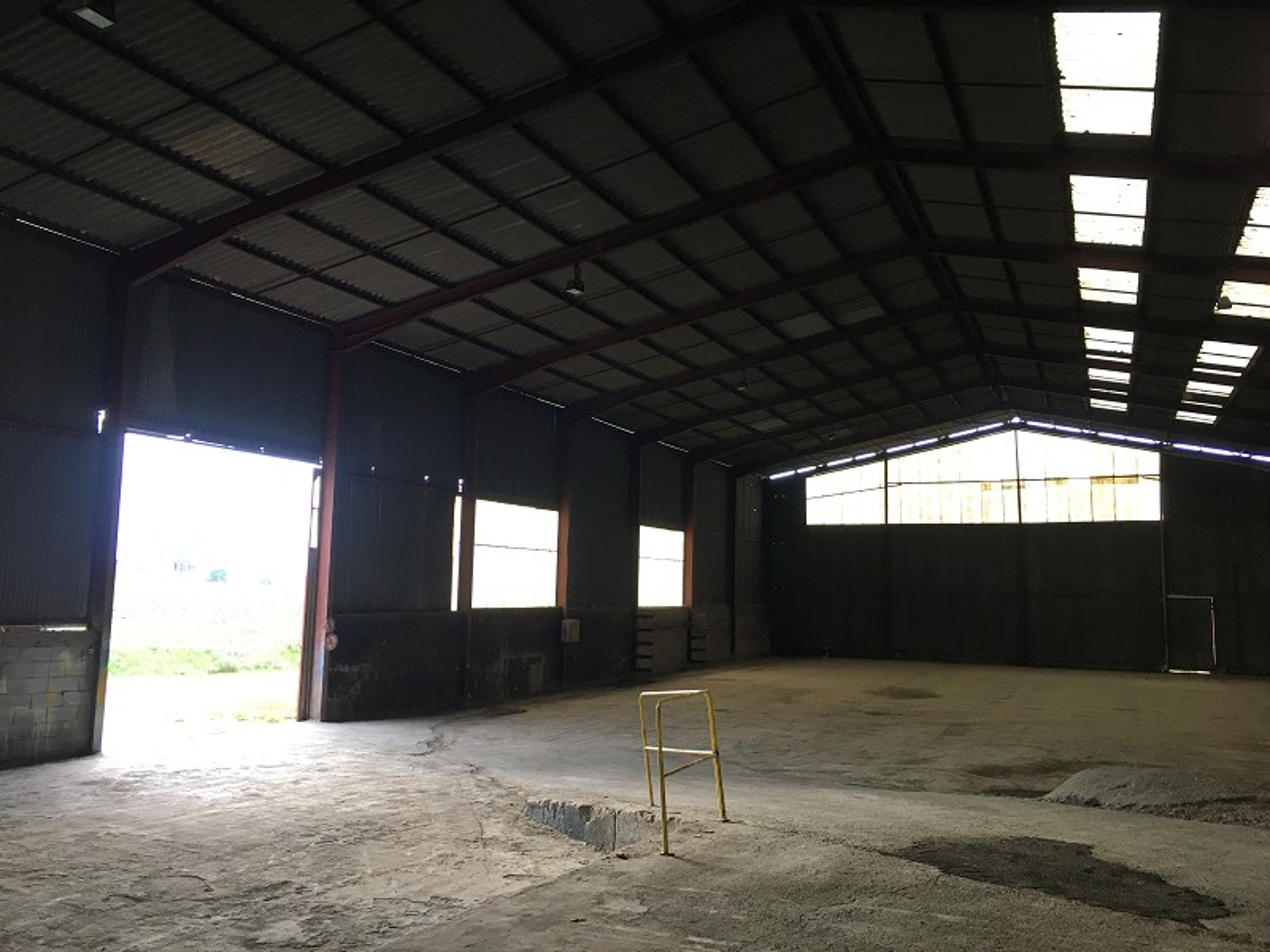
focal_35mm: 29
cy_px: 476
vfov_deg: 48.2
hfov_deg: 61.7
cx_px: 635
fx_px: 1064
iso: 50
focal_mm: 4.15
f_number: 2.2
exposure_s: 1/33
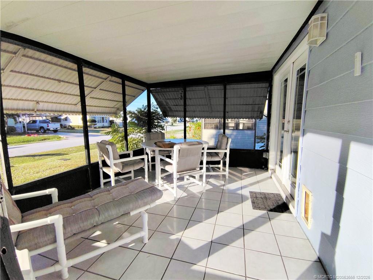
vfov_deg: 78.1
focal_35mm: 16
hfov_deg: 94.5
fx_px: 172
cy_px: 140
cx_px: 186
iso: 100
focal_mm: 2.13
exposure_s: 1/1266
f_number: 2.2
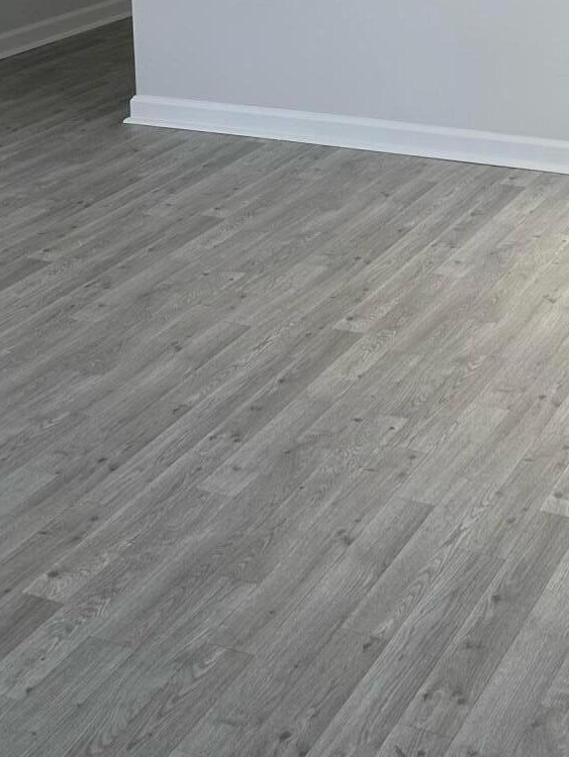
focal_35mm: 64
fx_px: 1402
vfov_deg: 28.0
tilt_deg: -9.3
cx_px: 505
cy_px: -42
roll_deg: +0.3
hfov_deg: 22.4
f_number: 1.78
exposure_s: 1/161
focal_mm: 6.86
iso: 100
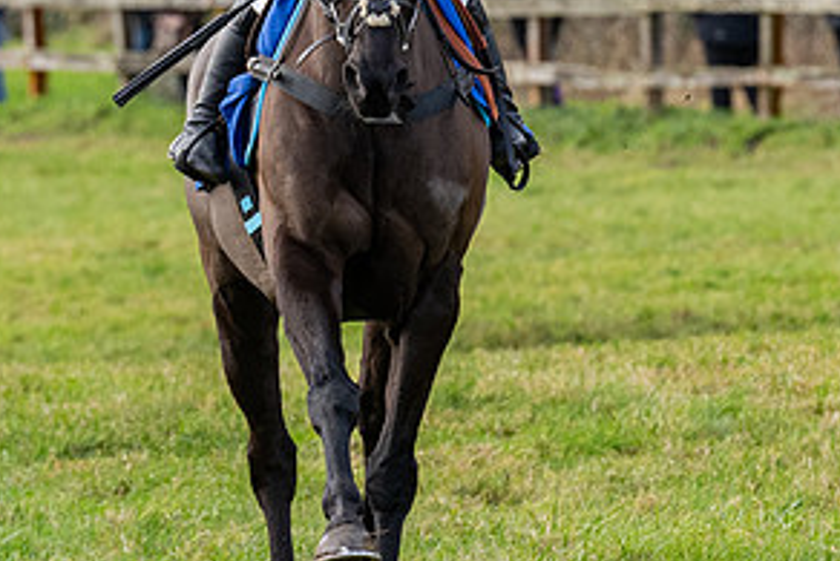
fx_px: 19259
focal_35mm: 825
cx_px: 555
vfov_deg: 1.7
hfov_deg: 2.5
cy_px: -89
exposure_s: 1/800
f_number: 5
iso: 800
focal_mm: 185
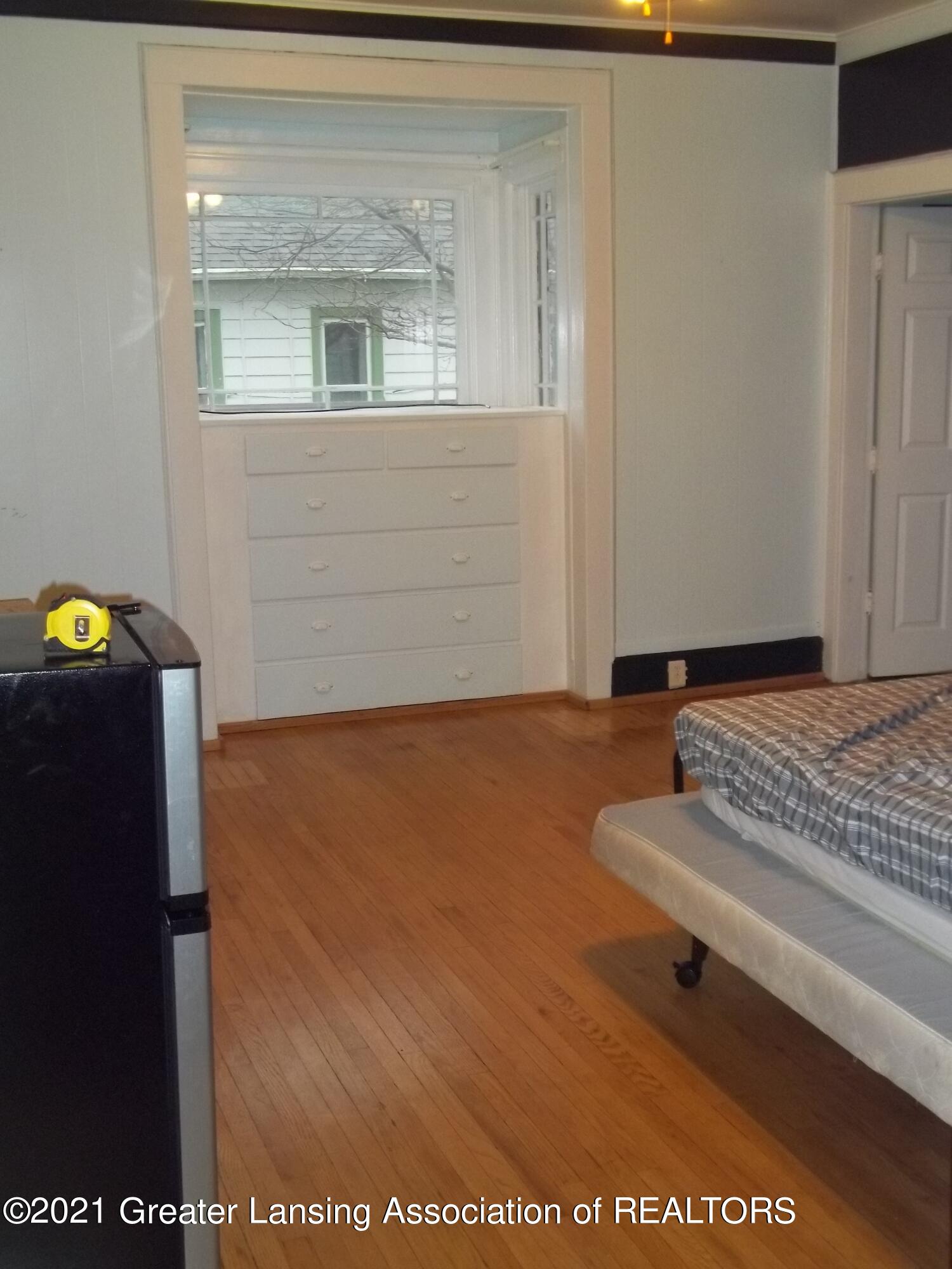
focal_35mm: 39
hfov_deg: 36.8
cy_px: 634
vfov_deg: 47.9
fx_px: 1430
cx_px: 476
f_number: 3.2
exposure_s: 1/40
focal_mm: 7.1
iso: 250
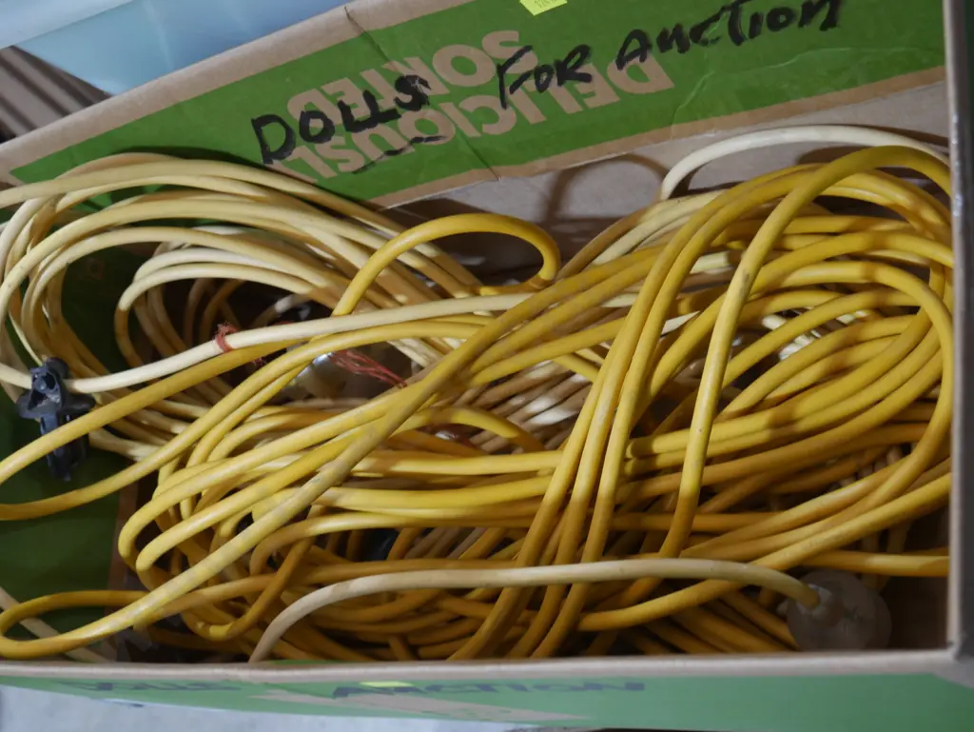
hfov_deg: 38.2
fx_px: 1408
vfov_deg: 29.1
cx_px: 487
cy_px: 366
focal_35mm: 50
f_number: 5.3
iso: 800
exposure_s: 1/60
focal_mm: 25
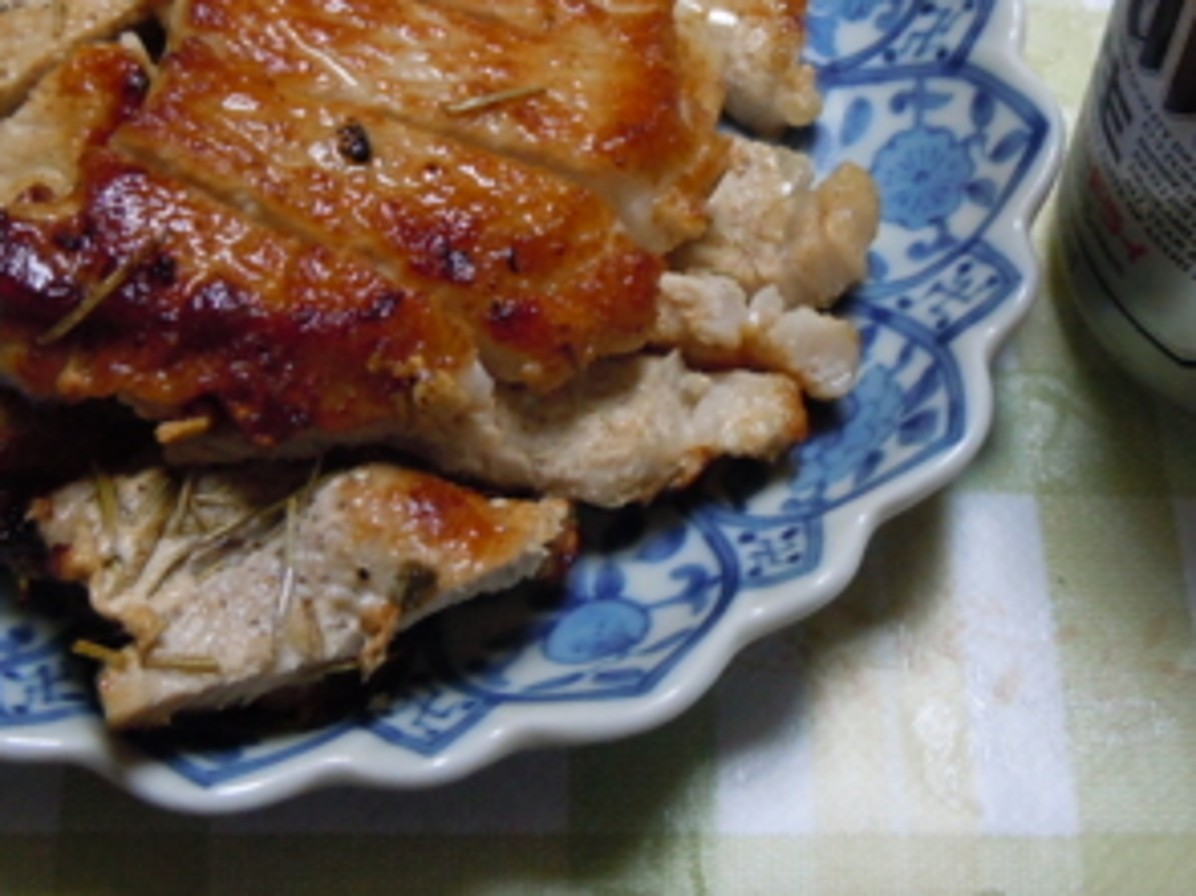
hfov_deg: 31.7
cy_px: 134
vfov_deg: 23.5
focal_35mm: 61
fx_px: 2107
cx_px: 628
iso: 400
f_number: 3.5
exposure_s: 1/20
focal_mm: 5.4
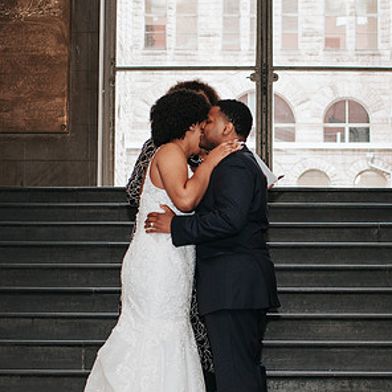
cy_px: 262
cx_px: 236
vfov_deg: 15.4
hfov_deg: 15.4
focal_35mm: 113
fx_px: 1448
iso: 1000
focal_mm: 35
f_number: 3.2
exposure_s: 1/125
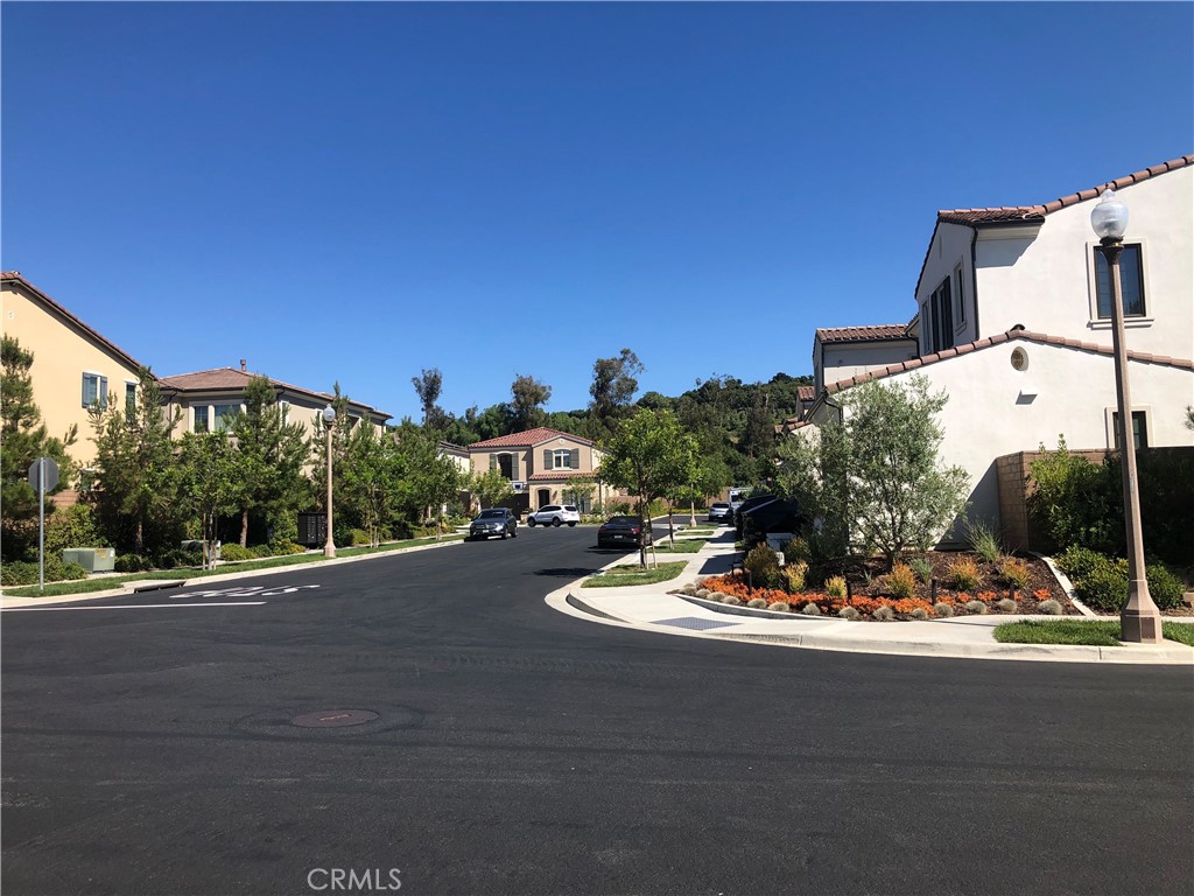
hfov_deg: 63.4
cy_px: 448
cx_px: 597
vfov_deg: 49.7
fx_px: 966
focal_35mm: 28
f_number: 1.8
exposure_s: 1/1869
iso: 20
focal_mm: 3.99
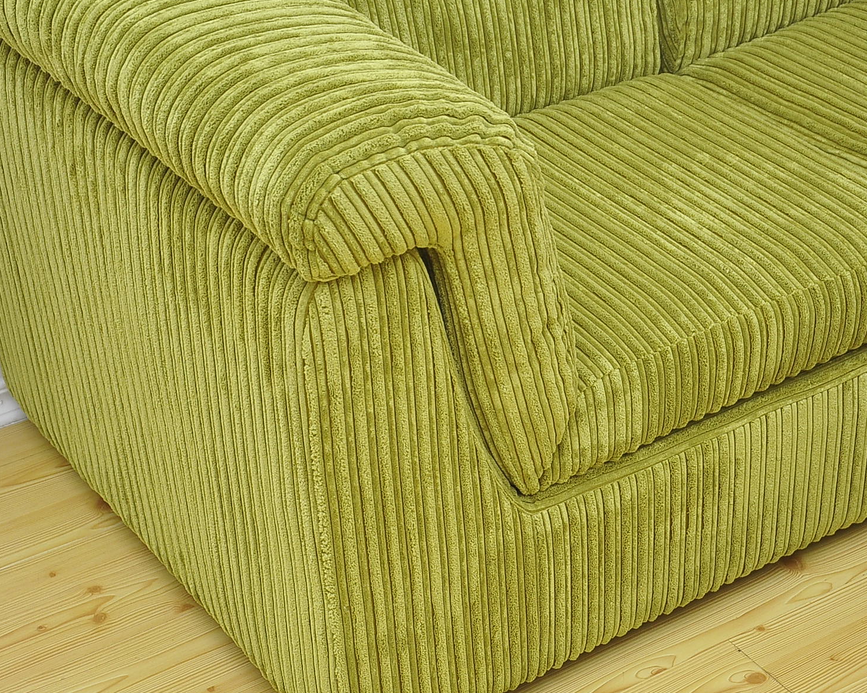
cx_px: 535
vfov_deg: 18.7
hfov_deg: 23.2
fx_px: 2104
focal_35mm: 82
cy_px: 399
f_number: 4.5
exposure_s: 1/200
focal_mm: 40
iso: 400
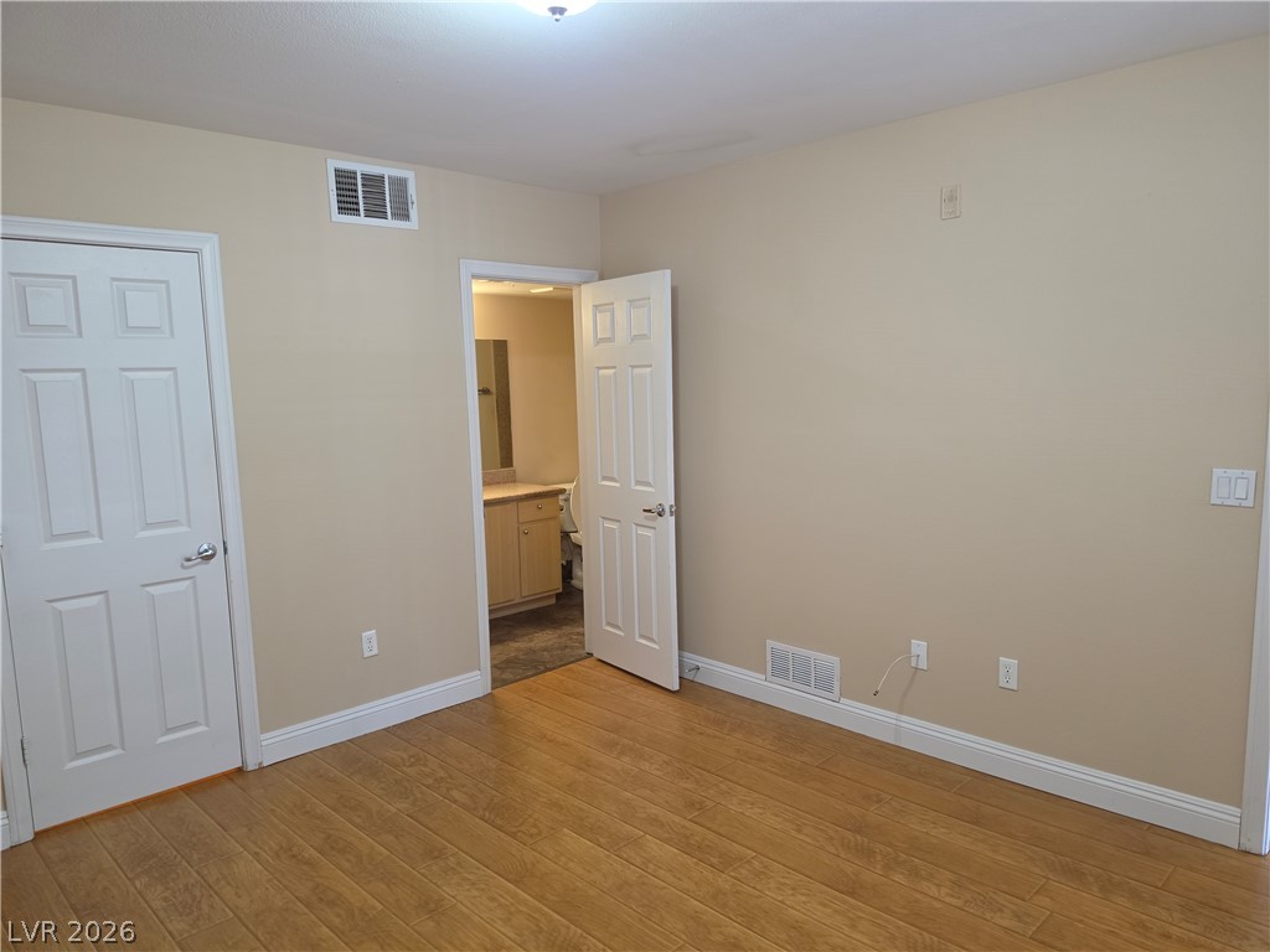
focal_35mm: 23
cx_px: 635
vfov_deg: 58.9
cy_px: 476
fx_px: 844
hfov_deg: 73.9
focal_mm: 6.5
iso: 320
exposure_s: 1/120
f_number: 1.4
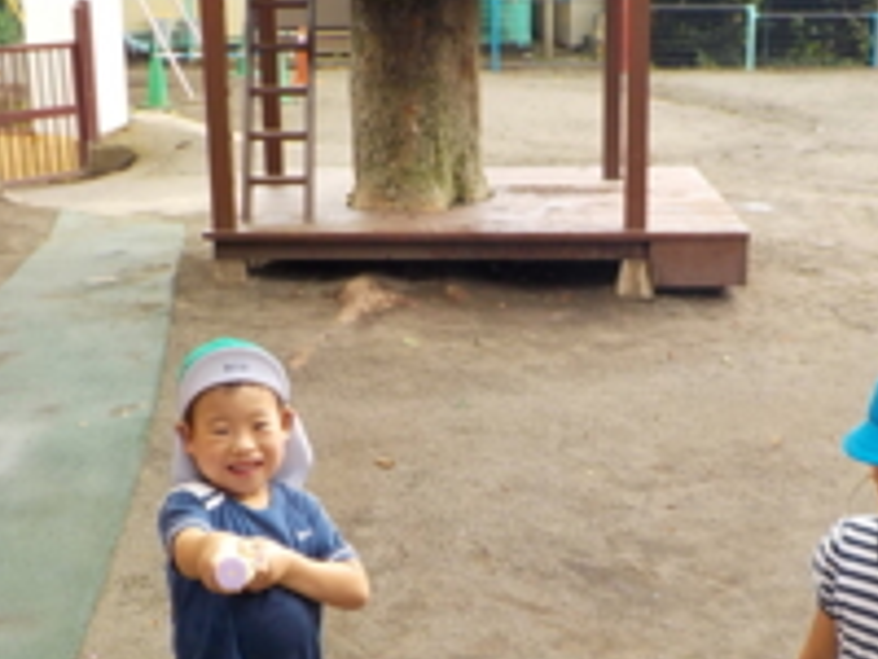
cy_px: 417
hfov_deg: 32.1
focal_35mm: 60
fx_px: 1522
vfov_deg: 24.3
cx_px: 509
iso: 125
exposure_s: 1/80
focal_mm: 4.1
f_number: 3.3
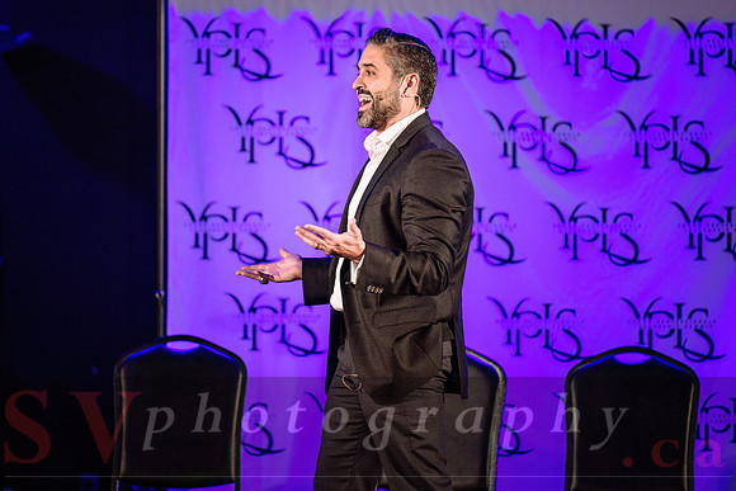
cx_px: 368
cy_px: 211
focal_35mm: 228
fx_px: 4663
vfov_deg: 6.0
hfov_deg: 9.0
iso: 1600
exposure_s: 1/320
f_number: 2.8
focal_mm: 200
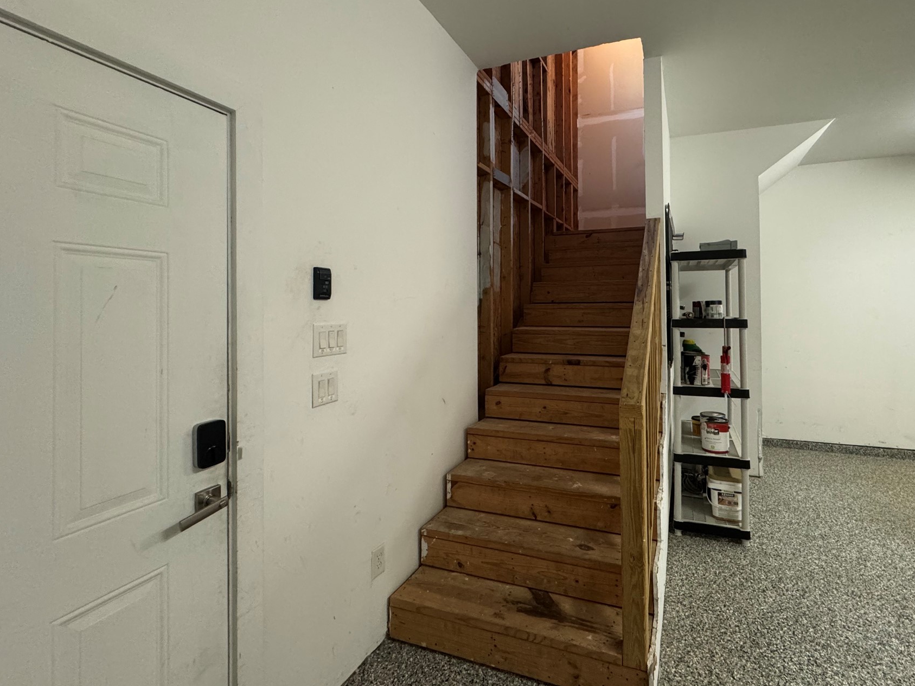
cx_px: 528
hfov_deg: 90.3
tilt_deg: -0.2
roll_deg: +0.5
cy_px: 301
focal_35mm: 17
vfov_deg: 74.4
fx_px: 449
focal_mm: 2.22
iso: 500
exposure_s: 1/60
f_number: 2.2
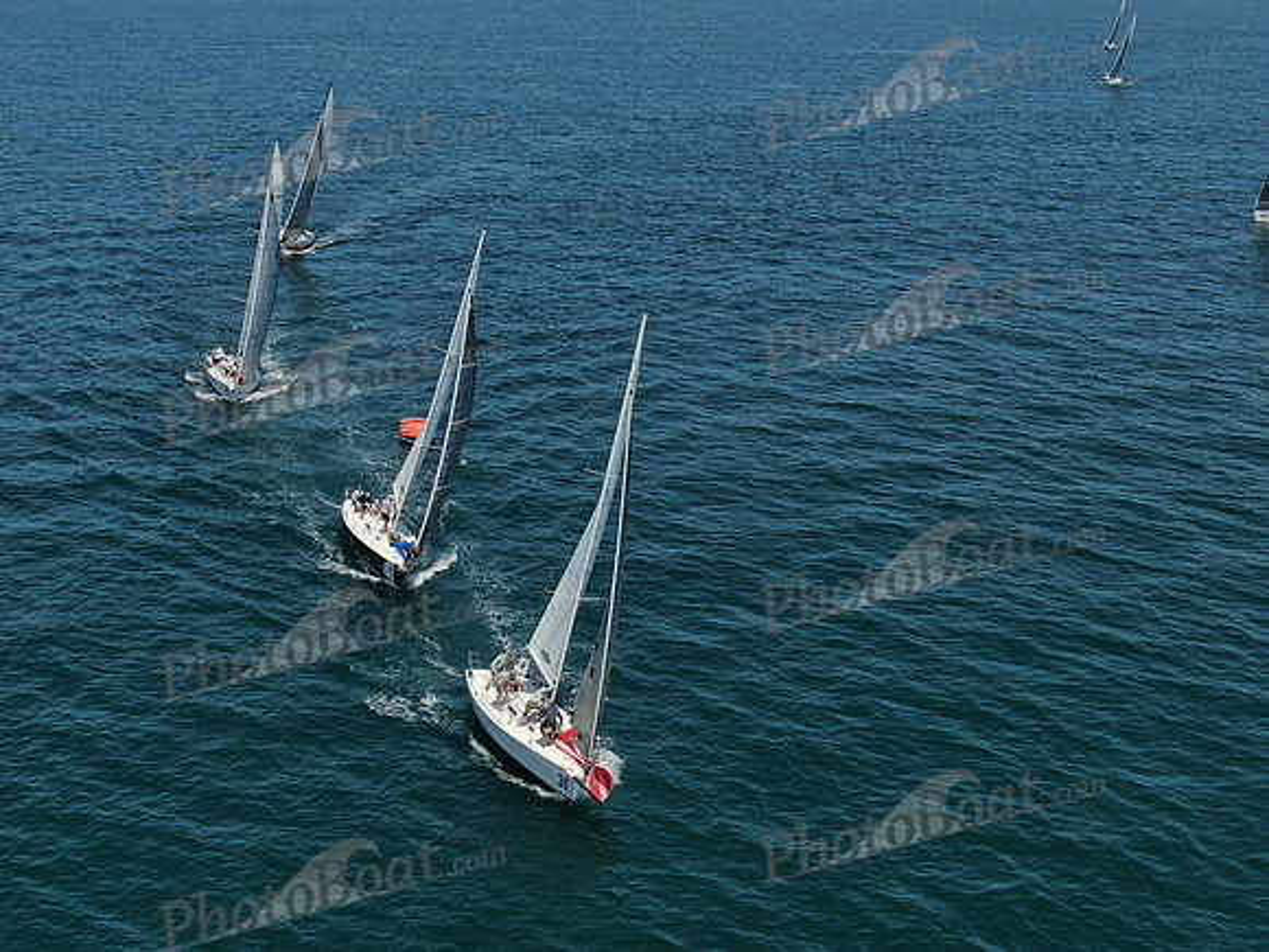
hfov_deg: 39.7
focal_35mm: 48
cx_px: 634
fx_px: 1760
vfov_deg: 30.3
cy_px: 476
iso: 100
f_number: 3.8
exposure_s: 1/1250
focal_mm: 8.6
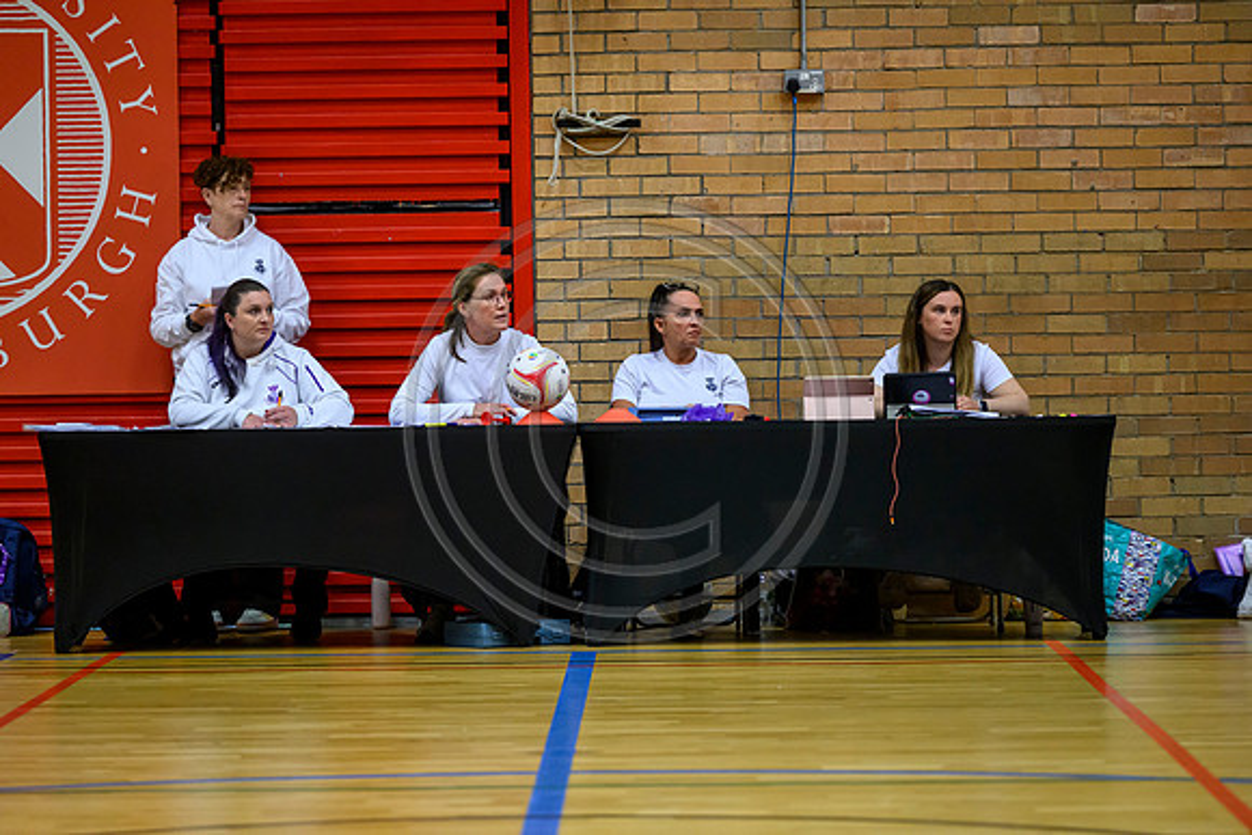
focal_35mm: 165
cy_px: 418
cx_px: 626
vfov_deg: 8.3
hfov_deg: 12.4
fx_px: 5739
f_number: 2.8
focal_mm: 165
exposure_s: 1/1000
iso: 5000
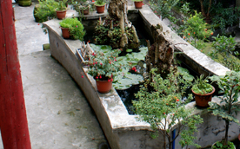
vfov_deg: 21.2
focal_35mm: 60
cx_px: 212
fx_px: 392
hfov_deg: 32.5
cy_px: 16
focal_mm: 18
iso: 100
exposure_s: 1/50
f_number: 5.6
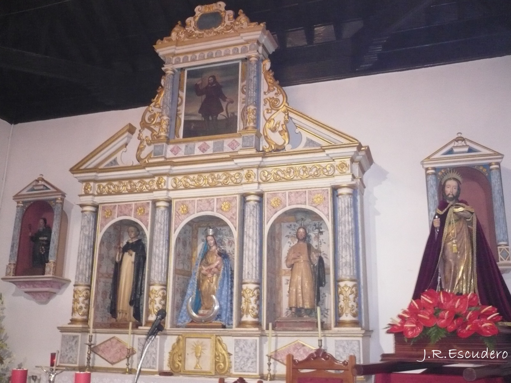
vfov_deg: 40.7
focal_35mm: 35
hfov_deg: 52.6
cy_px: 192
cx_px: 256
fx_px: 517
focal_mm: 5.8
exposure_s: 1/30
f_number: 2.8
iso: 500
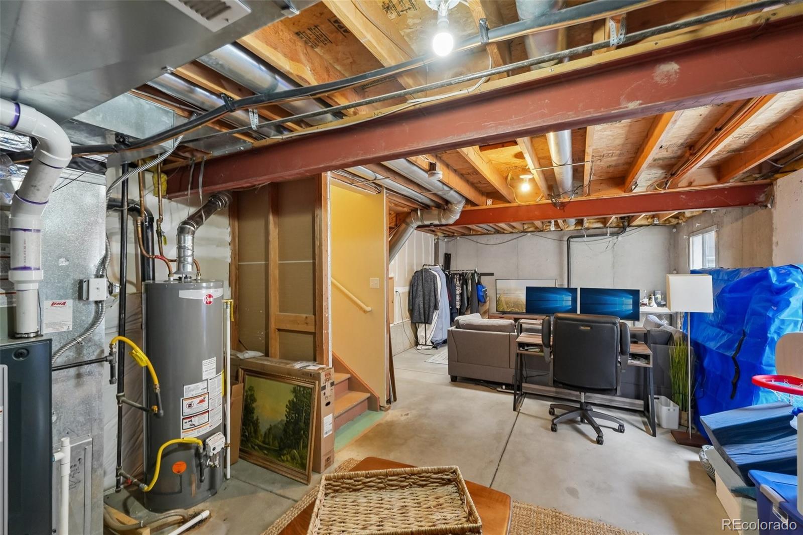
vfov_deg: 77.3
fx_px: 334
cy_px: 268
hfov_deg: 100.4
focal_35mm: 15
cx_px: 402
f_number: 8
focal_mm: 10
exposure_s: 1/13
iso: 800
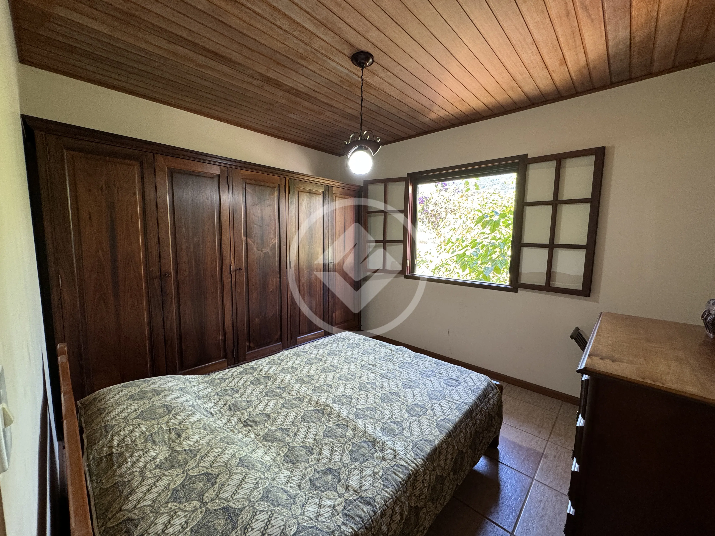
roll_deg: -0.2
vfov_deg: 85.7
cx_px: 358
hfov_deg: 102.1
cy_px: 268
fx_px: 289
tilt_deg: -6.1
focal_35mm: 14
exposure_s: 1/60
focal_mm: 2.22
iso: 160
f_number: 2.2
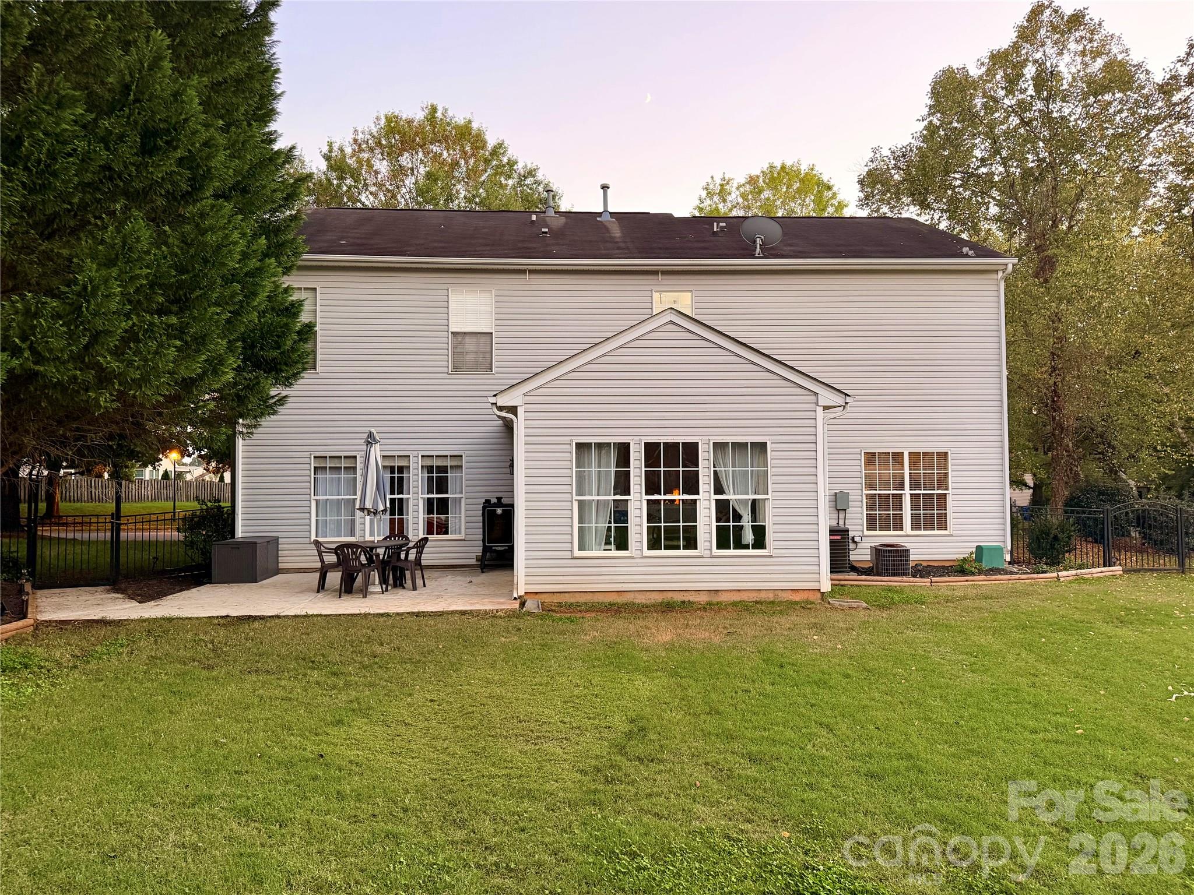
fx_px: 828
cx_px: 597
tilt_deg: +2.5
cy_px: 448
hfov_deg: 71.6
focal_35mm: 24
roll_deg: +0.3
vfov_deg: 56.8
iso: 320
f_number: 1.78
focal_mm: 6.76
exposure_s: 1/60
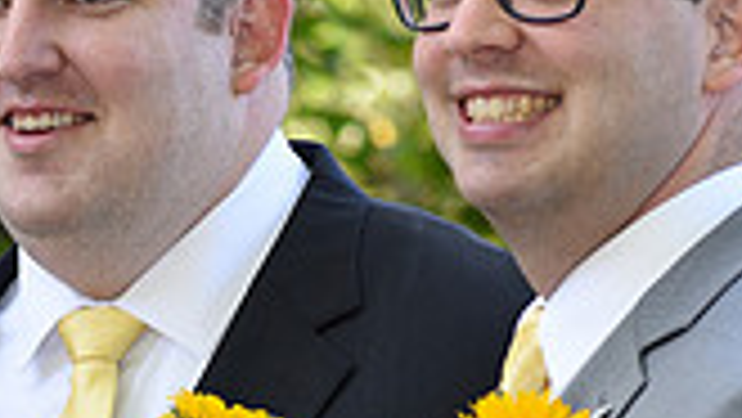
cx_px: 139
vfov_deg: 3.9
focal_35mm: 314
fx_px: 6181
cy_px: 312
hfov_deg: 6.9
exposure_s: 1/200
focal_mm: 85
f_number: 4.5
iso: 500
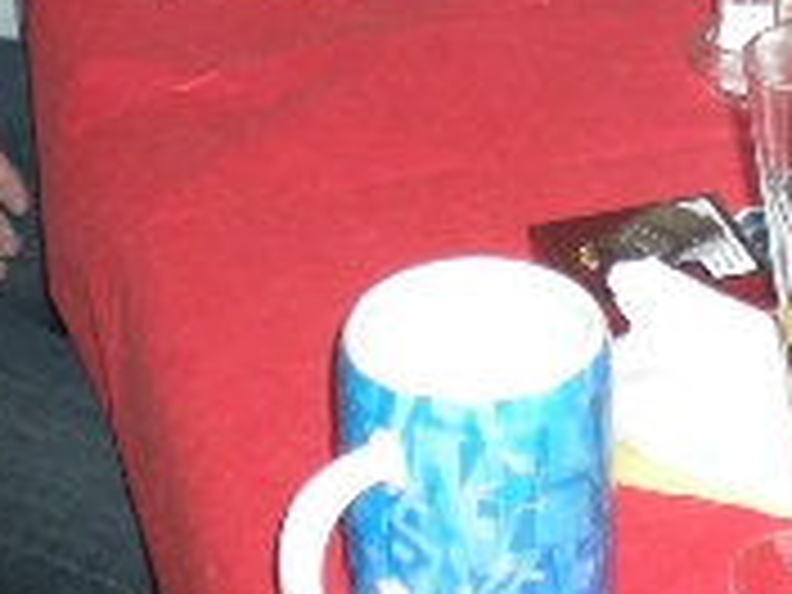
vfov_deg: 12.3
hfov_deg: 17.0
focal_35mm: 115
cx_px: 596
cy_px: -279
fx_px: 2631
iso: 141
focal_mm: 6.3
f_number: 3.1
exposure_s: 1/60
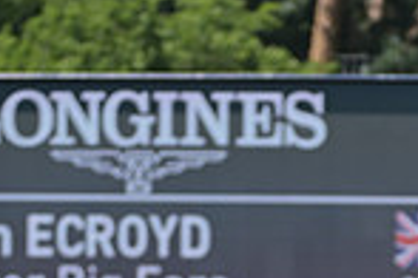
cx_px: 438
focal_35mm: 986
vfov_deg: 1.4
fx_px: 11448
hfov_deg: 2.1
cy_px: 543
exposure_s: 1/1250
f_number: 5
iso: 280
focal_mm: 250
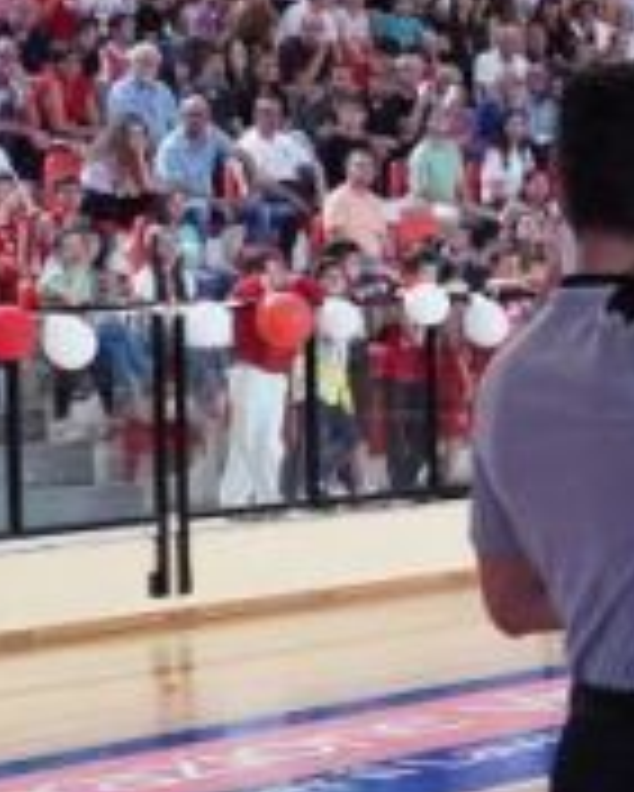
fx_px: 3000
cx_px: 818
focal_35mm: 128
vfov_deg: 15.0
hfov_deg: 11.7
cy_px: 284
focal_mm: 20
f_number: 5
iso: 5000
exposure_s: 1/500
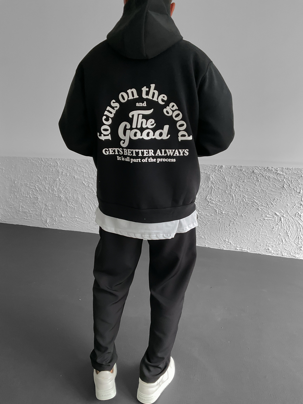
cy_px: 202
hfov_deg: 48.2
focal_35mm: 29
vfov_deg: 61.7
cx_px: 152
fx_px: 338
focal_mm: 3
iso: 50
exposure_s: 1/120
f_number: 1.8
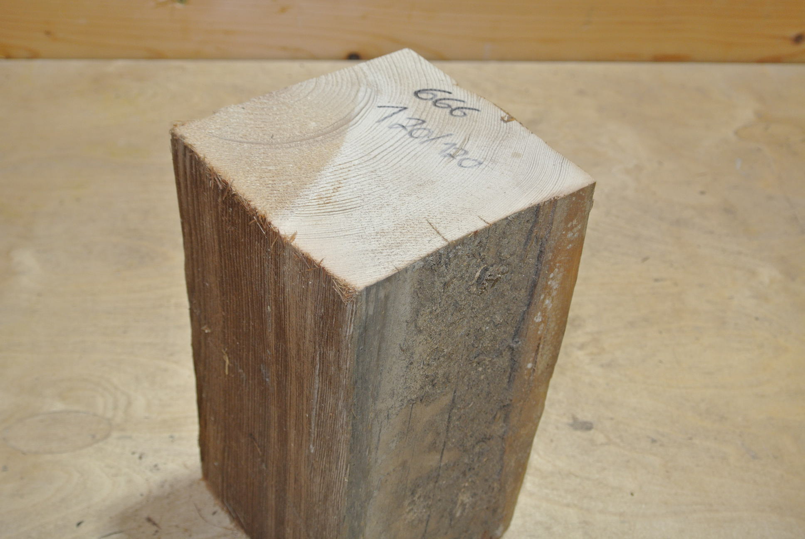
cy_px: 270
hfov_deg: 38.8
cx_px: 402
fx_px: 1142
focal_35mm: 51
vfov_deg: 26.6
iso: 250
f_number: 4.8
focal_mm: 18.9
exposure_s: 1/60
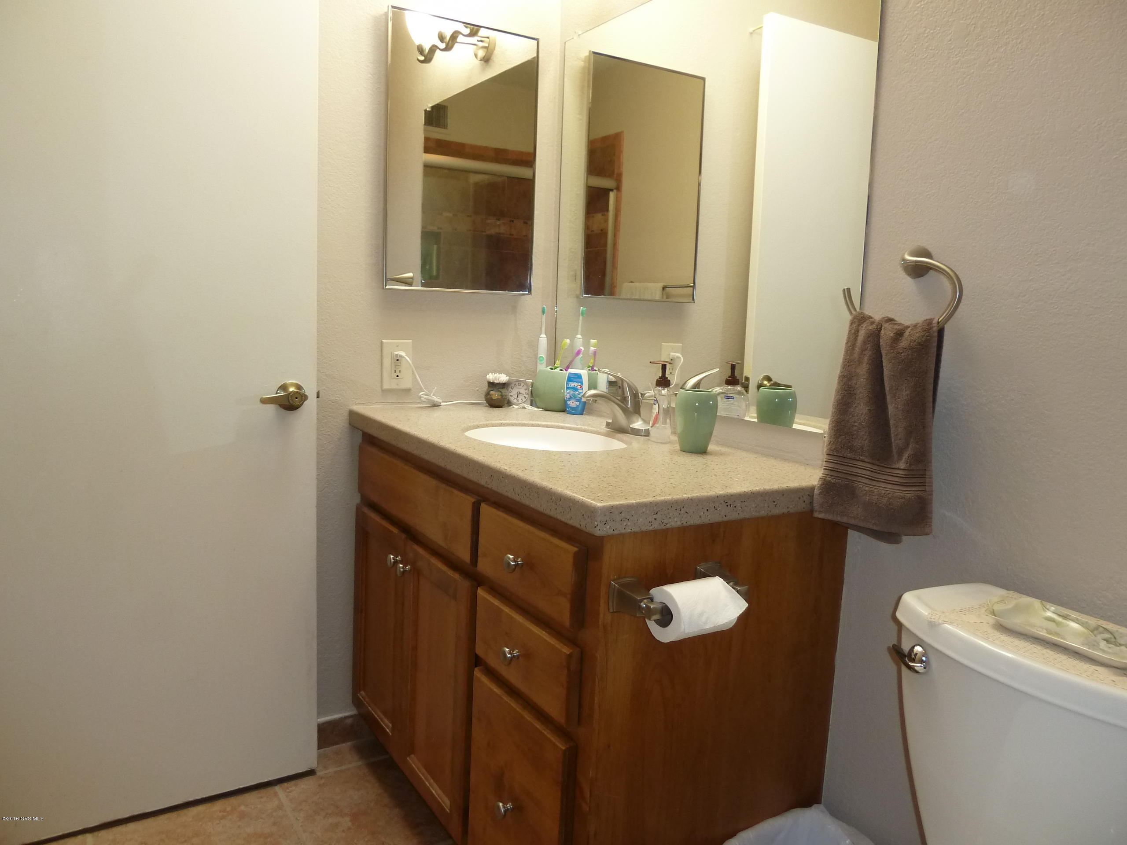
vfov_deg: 54.9
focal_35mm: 25
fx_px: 814
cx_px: 564
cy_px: 422
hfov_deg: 69.4
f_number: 3.3
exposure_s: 1/30
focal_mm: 4.1
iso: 160
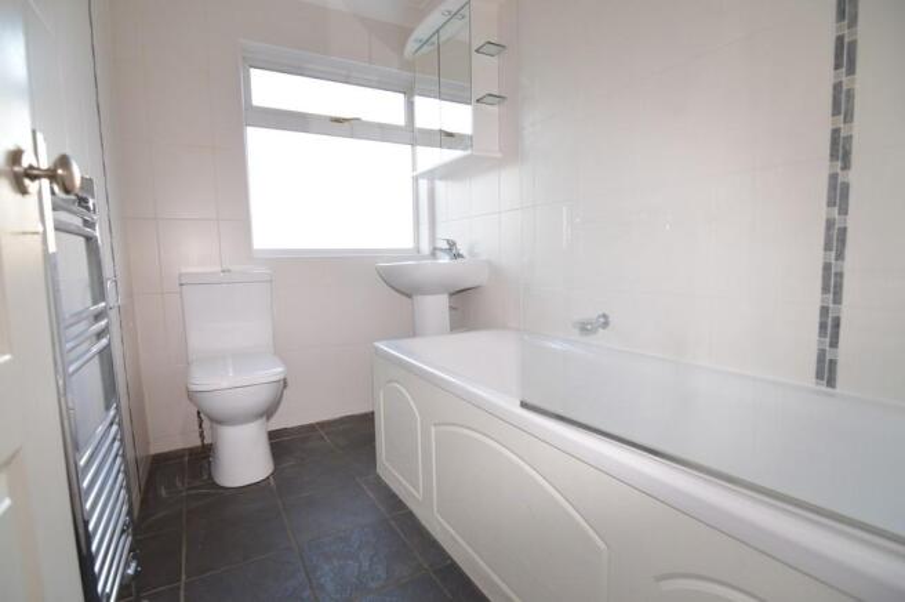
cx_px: 452
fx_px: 414
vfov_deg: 71.9
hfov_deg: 95.0
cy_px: 301
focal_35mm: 16
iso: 400
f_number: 4
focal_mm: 11
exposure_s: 1/60
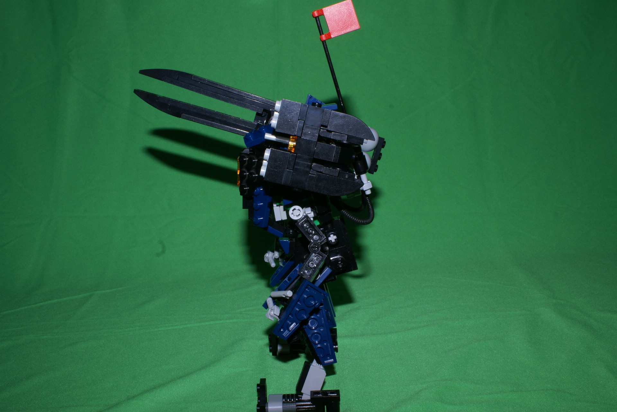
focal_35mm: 39
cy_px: 206
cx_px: 308
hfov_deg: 49.6
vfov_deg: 34.2
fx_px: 668
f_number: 22
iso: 100
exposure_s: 1/125
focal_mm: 26
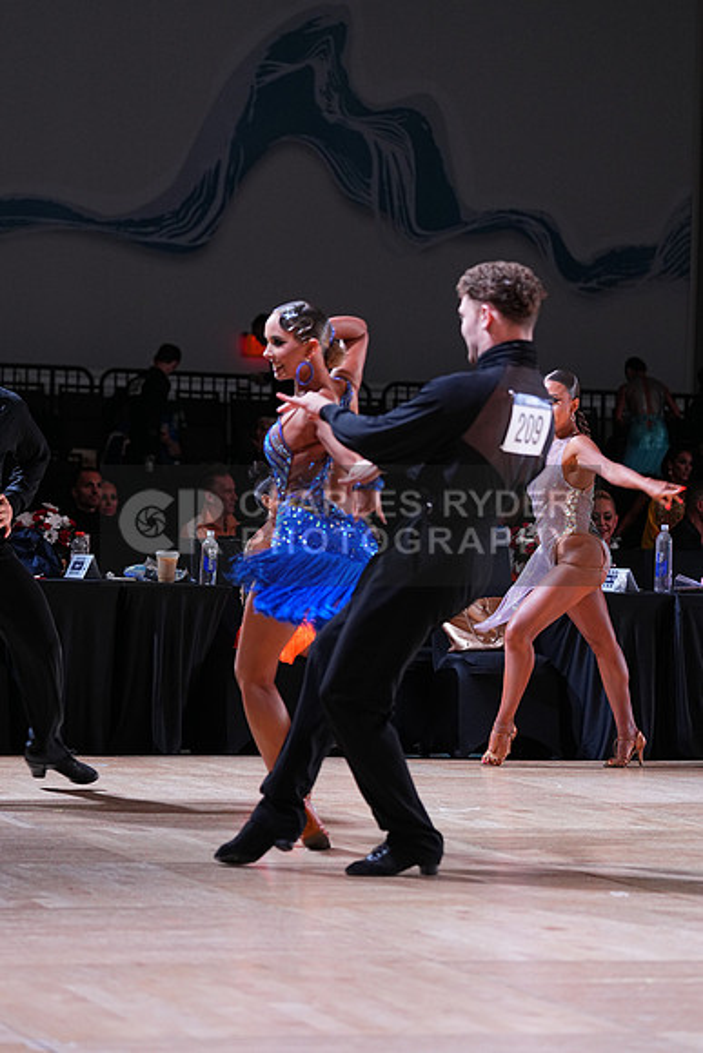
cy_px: 526
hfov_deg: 11.1
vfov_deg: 16.5
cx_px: 352
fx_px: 3630
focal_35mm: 124
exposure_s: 1/250
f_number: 4
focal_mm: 124
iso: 1250
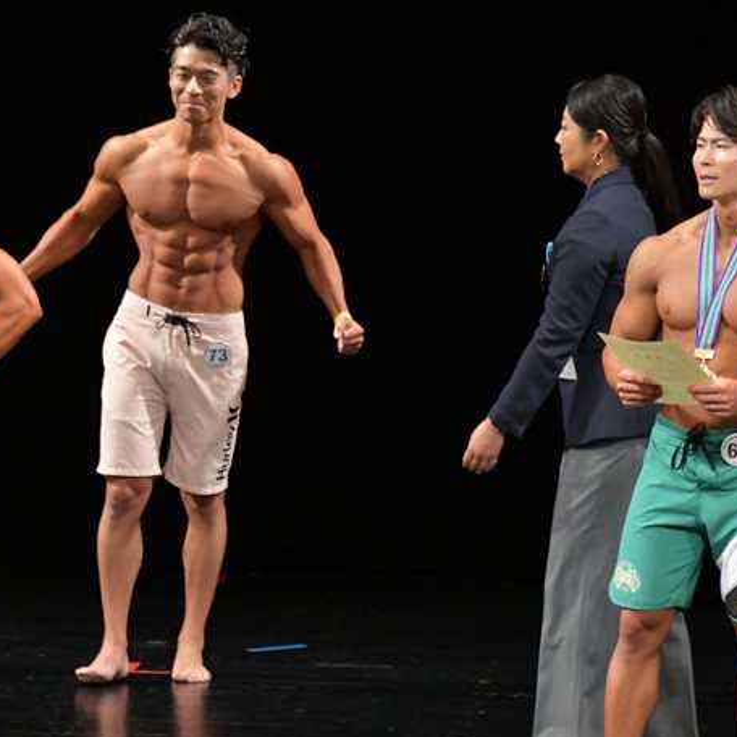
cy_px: 336
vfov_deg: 4.0
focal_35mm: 433
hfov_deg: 4.0
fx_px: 10430
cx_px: 222
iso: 3200
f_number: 5.6
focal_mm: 200
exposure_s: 1/400
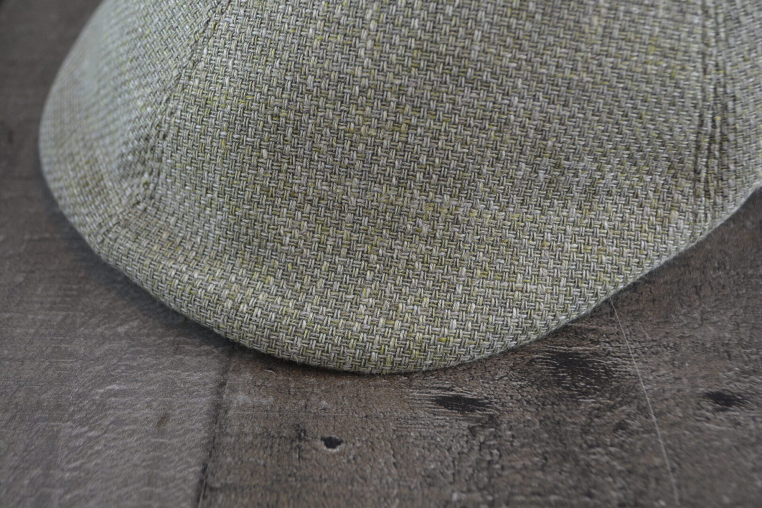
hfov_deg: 38.9
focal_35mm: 51
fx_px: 1079
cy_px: 254
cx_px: 381
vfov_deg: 26.5
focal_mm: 34
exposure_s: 1/60
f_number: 5
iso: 560
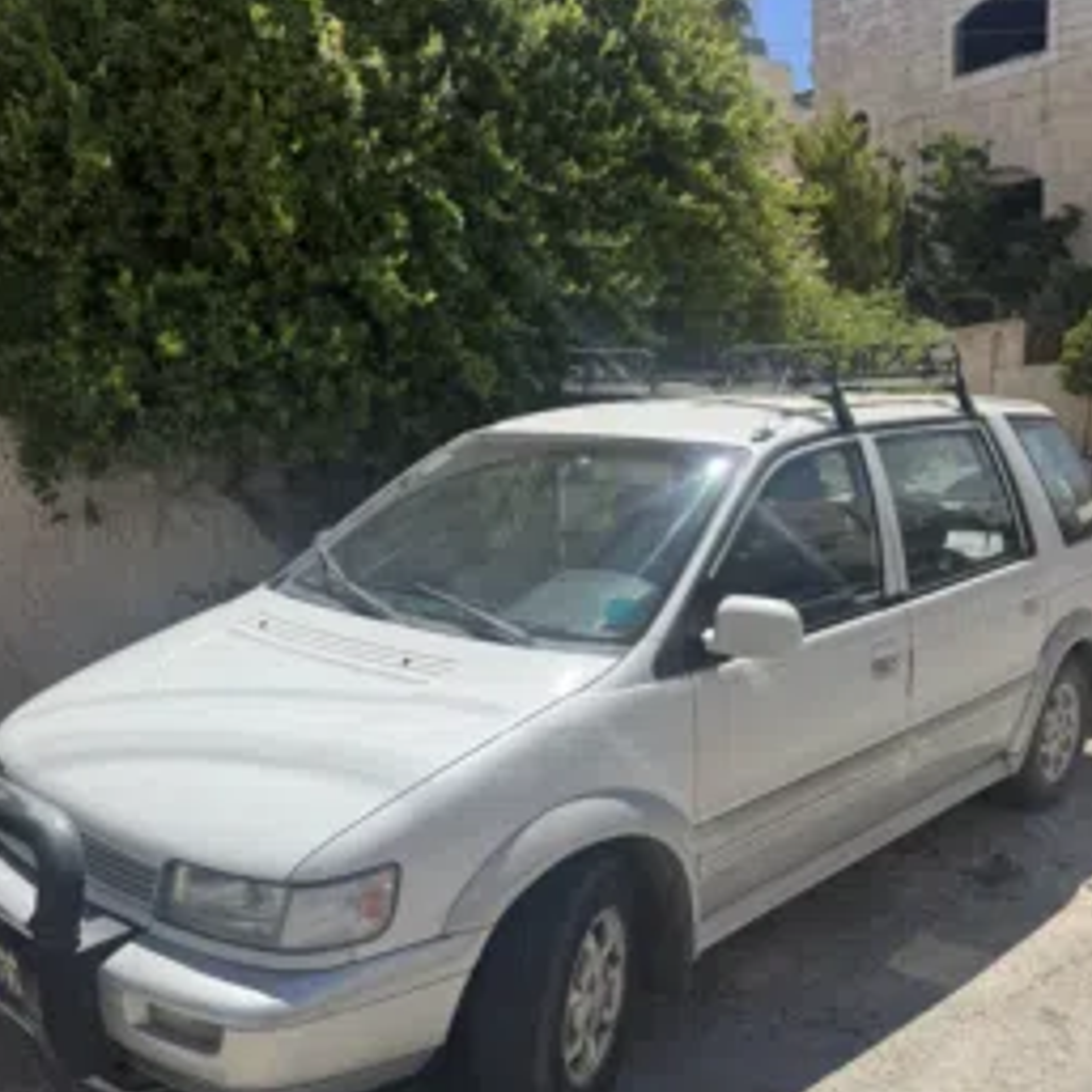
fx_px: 1178
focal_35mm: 33
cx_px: 540
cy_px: 599
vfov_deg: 49.7
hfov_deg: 49.7
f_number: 1.78
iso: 80
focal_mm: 6.76
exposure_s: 1/4950
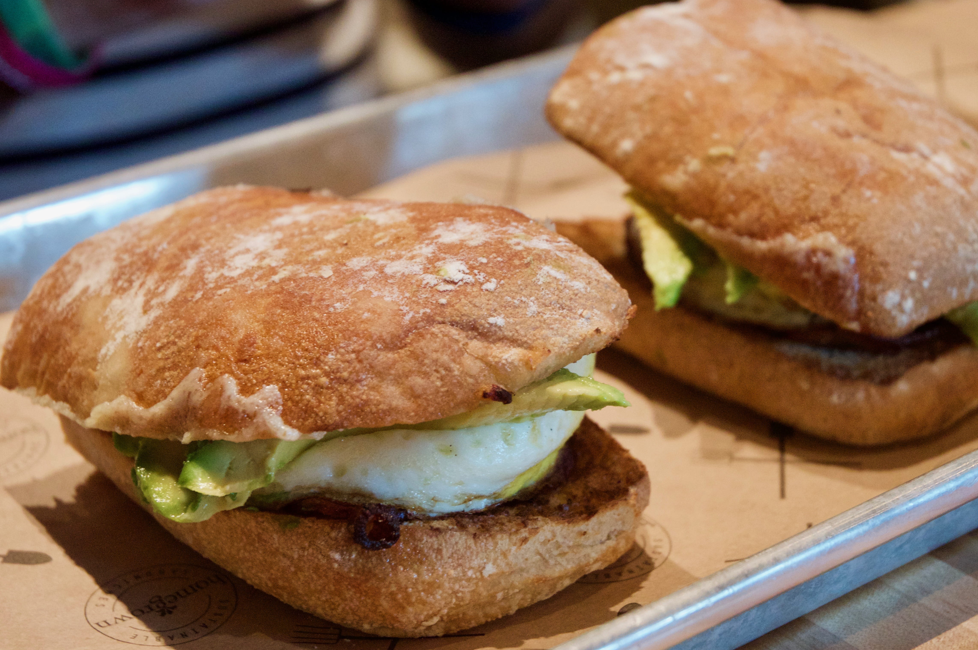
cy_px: 296
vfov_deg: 15.7
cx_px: 518
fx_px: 2361
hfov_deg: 23.4
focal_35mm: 87
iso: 2000
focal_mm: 44
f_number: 4.2
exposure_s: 1/60
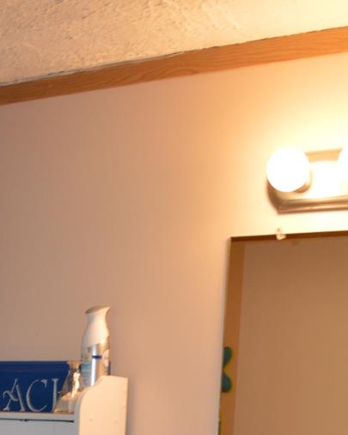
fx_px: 965
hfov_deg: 20.4
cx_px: 174
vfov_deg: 22.1
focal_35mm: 75
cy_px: 602
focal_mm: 18
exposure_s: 1/60
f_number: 4
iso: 400
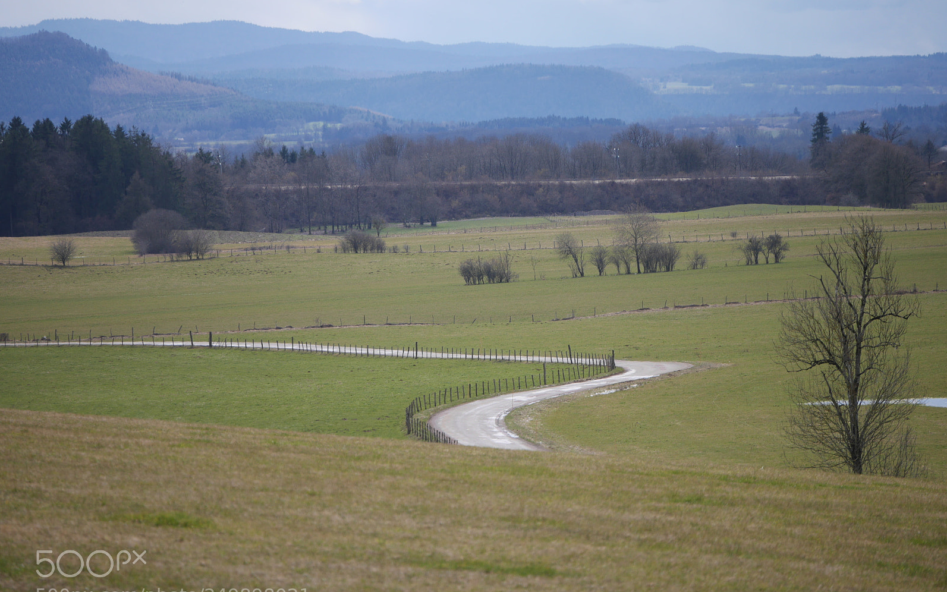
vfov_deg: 4.5
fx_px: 7589
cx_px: 474
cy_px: 285
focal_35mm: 294
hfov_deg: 7.1
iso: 200
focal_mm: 138
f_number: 5.6
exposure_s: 1/640
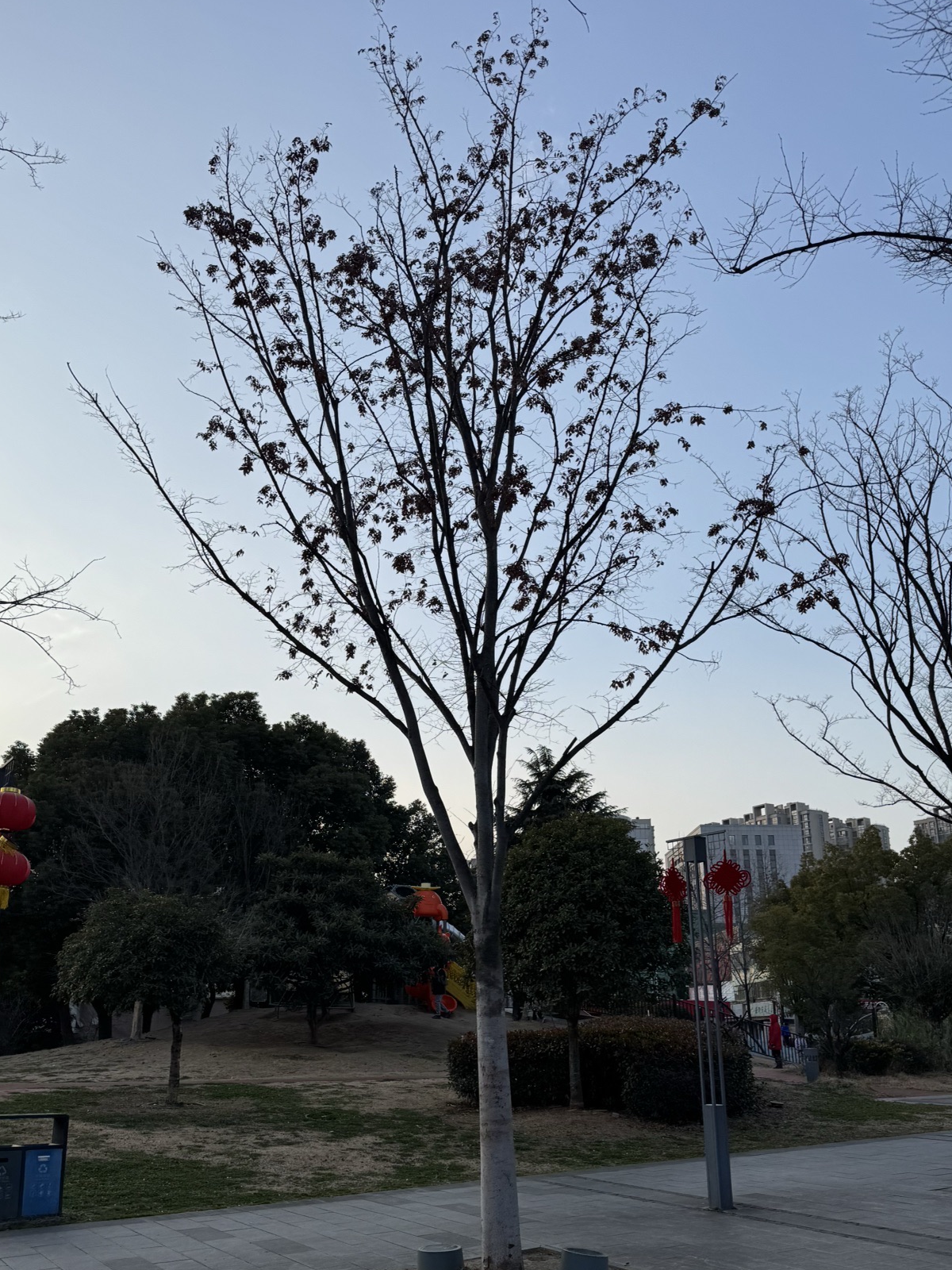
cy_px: 745
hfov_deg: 46.7
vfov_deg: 59.6
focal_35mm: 30
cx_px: 410
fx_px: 1100
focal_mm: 6.76
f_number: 1.78
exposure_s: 1/2506
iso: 80
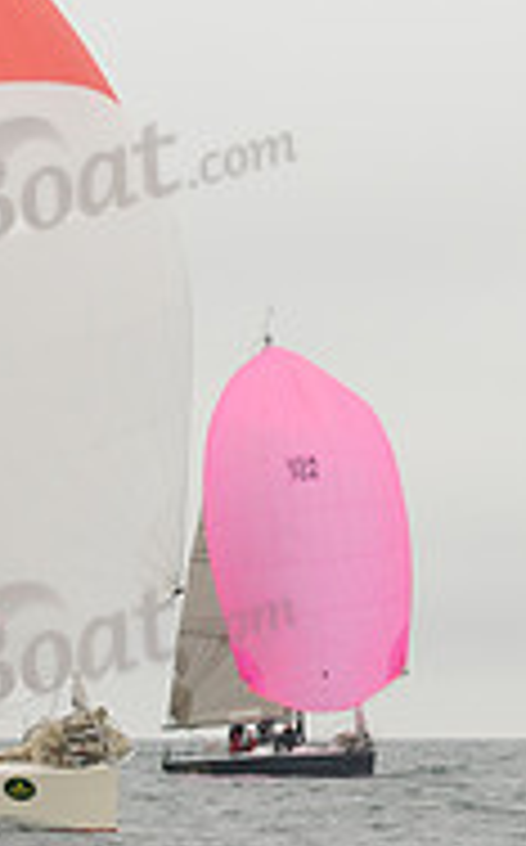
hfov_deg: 4.0
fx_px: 7592
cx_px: 526
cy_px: 380
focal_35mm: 330
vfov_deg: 6.4
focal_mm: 70
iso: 200
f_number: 2.8
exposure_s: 1/2000
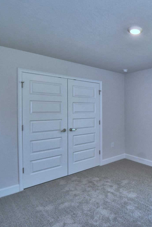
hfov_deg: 47.8
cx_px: 144
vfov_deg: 76.1
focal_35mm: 23
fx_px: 146
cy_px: 112
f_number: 4.5
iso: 180
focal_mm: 10
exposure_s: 1/60
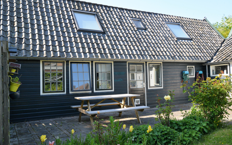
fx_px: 209
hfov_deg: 58.1
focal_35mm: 33
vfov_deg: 38.3
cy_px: 74
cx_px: 116
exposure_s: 1/500
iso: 1600
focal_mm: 32
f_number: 11
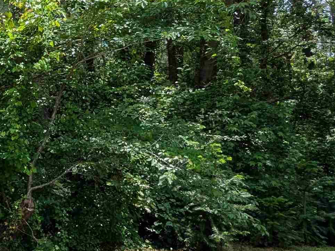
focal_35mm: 51
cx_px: -36
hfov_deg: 32.7
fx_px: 494
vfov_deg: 28.6
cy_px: 113
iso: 45
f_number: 2.2
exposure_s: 1/921
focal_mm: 2.35
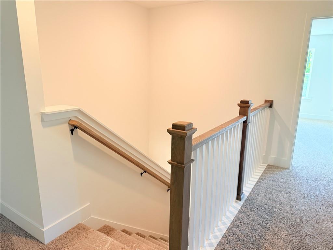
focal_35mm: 24
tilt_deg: -12.9
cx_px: 166
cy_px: 125
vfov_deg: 56.8
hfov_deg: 71.6
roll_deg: -0.4
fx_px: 231
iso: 160
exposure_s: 1/120
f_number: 1.78
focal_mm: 6.76
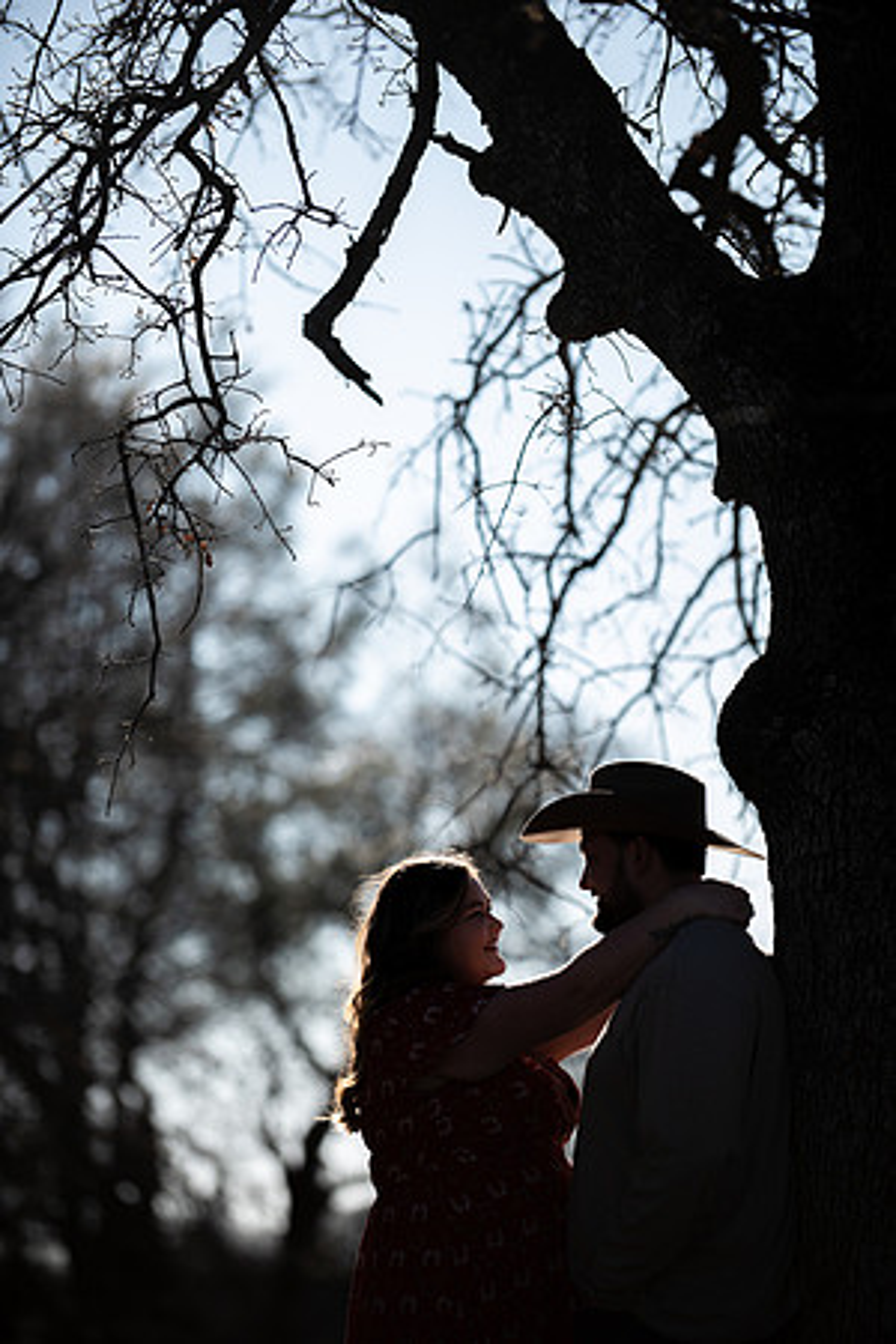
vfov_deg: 12.8
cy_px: 672
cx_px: 448
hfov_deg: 8.6
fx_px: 5973
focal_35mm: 160
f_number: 2.8
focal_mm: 160
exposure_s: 1/1000
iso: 50
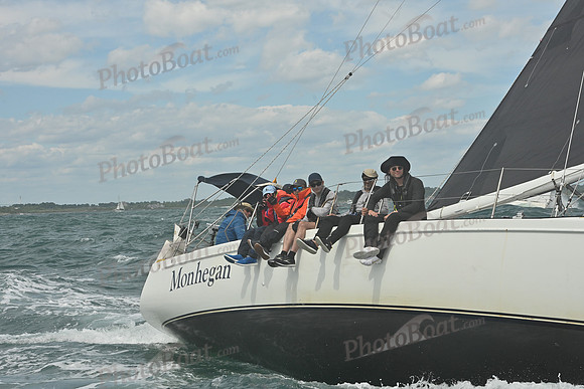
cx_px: 292
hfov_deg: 23.9
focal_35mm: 85
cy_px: 194
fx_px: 1379
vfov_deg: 16.1
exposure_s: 1/1250
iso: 320
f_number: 10
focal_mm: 85
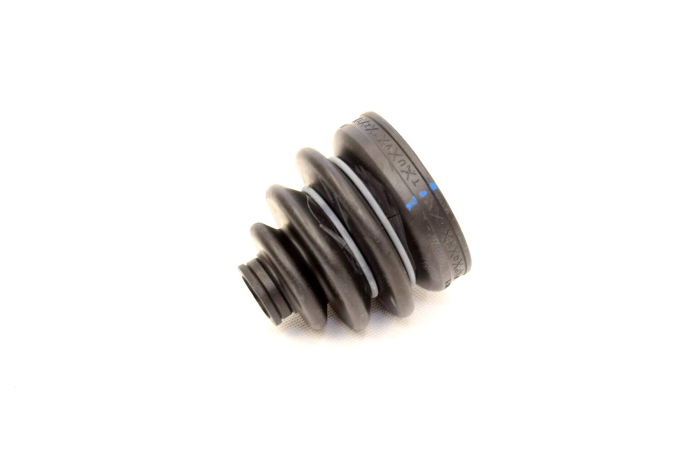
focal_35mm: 82
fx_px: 1555
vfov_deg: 16.6
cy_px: 226
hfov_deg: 24.6
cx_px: 339
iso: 400
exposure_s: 1/80
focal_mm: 55
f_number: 5.6
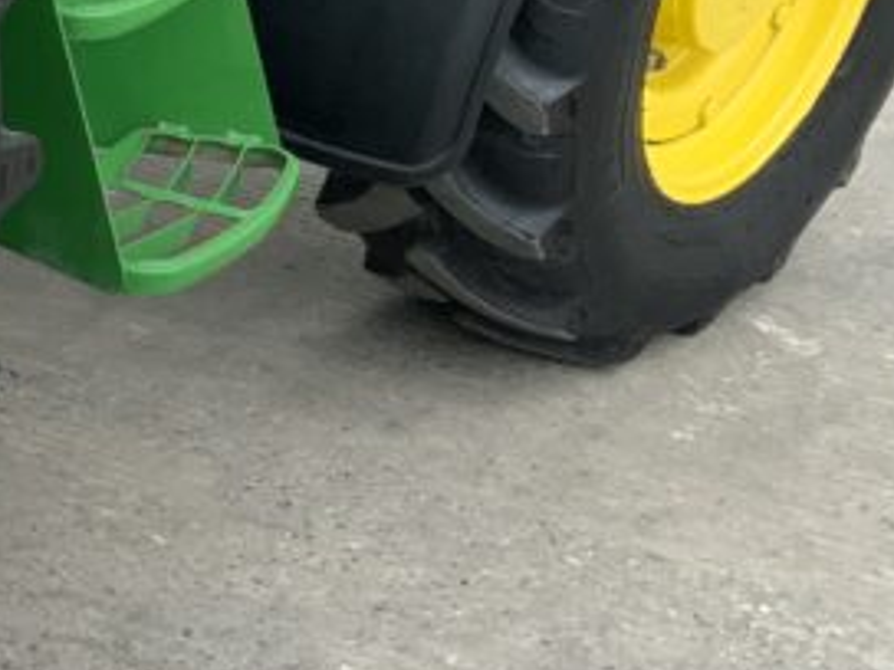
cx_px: -700
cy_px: 243
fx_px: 2815
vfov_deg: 13.6
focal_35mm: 109
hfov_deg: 15.6
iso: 16
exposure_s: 1/230
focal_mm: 3
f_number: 1.8
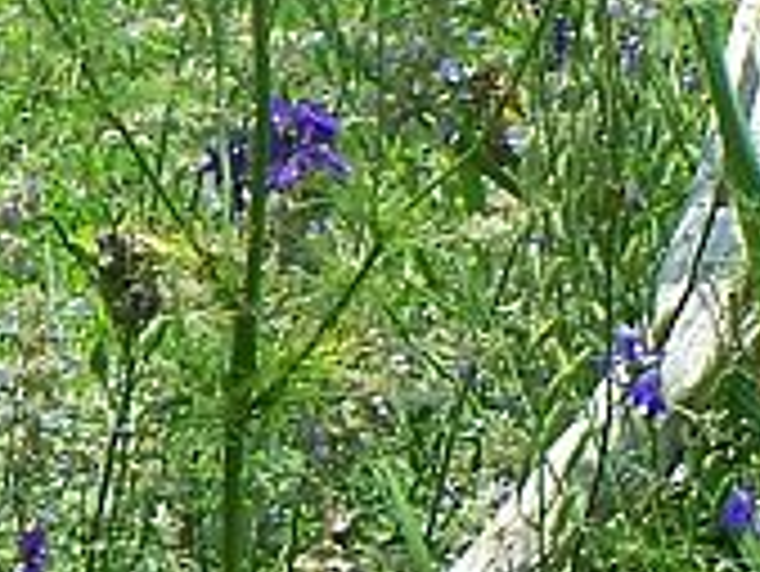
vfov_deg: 3.8
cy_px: 624
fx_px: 8547
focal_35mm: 389
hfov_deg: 5.0
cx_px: -477
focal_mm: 15.6
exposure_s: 1/350
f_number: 4.5
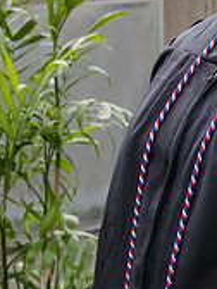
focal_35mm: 199
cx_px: 277
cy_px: 80
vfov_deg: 9.9
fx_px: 1663
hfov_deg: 7.4
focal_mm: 60
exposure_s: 1/200
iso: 250
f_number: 5.6
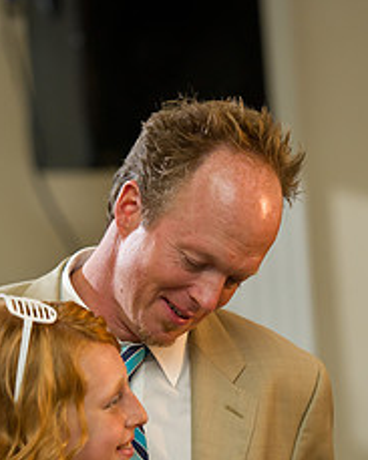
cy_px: 414
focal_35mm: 276
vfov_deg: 7.0
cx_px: 160
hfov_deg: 5.6
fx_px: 3760
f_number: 3.2
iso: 1600
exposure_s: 1/125
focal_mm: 150
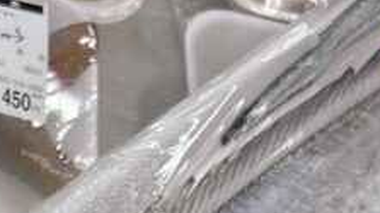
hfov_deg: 17.0
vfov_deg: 9.0
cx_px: -39
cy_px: 499
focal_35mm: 122
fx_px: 1228
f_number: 1.6
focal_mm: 5.96
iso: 64
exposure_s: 1/120
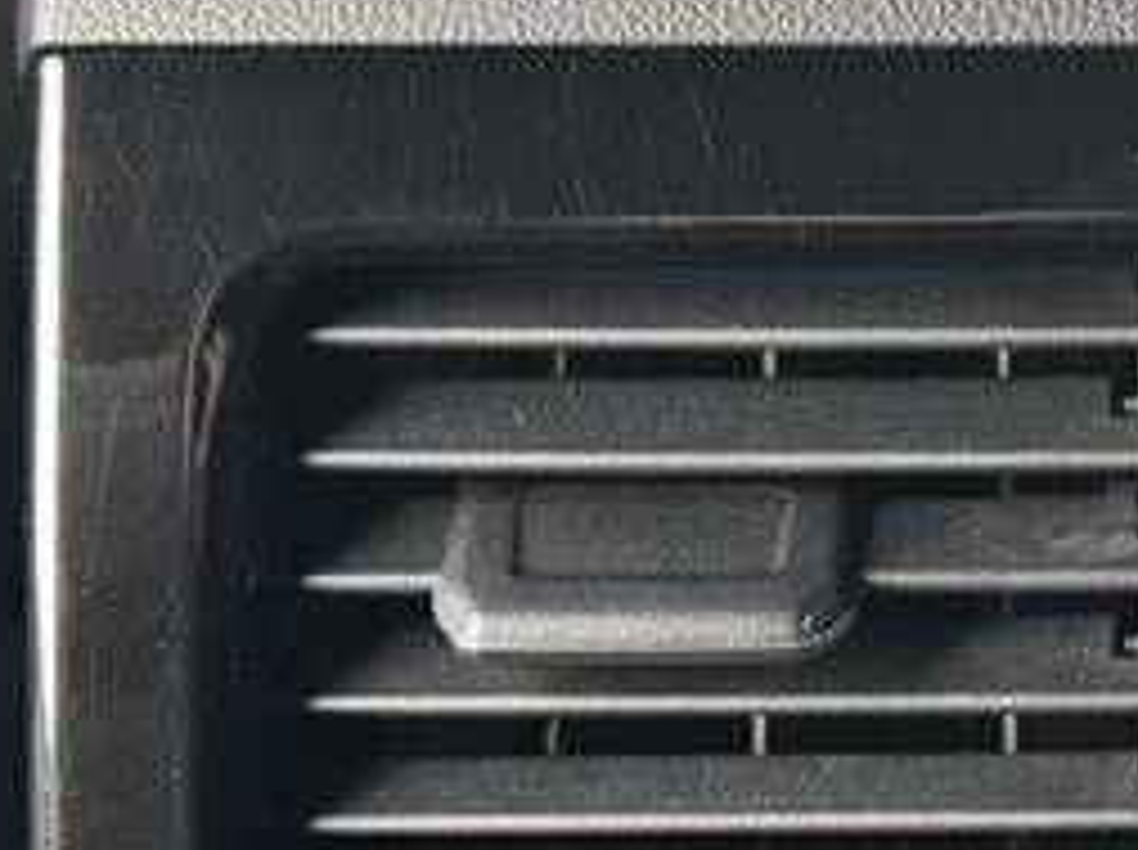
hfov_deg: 16.7
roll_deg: -0.8
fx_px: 3742
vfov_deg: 12.9
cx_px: 1268
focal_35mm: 114
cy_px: 585
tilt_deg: -33.3
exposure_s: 1/60
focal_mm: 6.76
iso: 320
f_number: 1.78
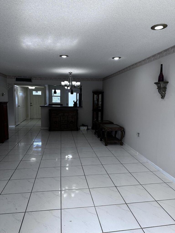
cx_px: 88
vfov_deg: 71.6
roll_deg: -2.3
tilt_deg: -5.9
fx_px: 162
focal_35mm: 24
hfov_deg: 56.8
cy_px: 116
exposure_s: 1/120
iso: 80
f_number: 1.78
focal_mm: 6.86
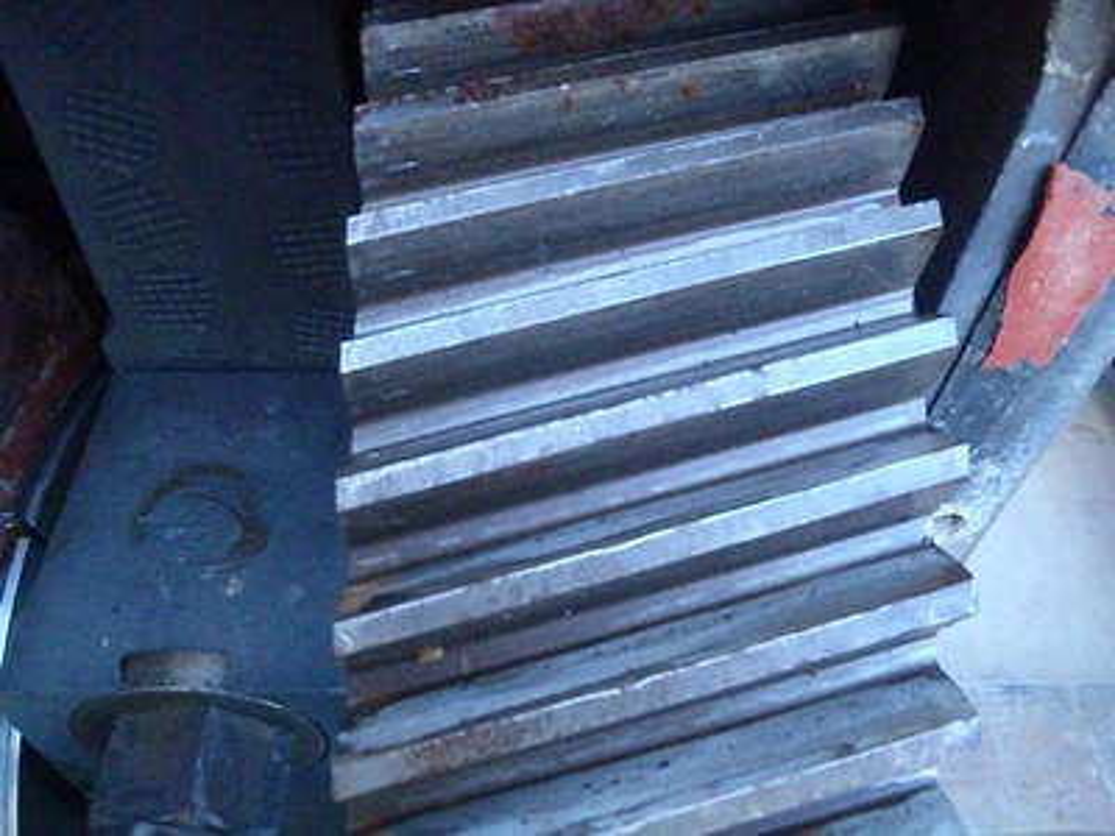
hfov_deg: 63.4
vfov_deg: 49.7
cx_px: 558
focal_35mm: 28
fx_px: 902
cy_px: 418
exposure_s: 1/125
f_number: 3.9
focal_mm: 5
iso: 2000
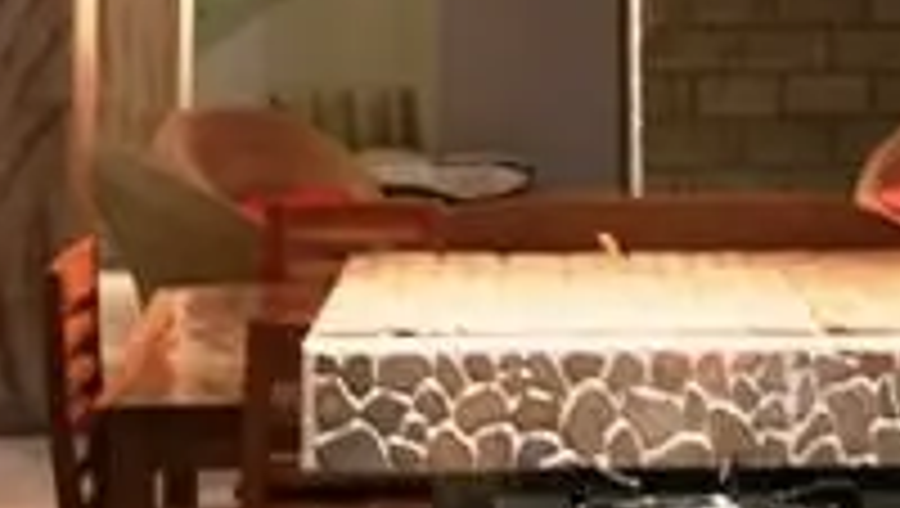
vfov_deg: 11.3
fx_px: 2413
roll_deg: -0.6
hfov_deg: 21.1
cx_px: 558
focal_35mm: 101
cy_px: -342
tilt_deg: +6.3
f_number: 2.2
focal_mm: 4.15
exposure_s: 1/15
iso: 320
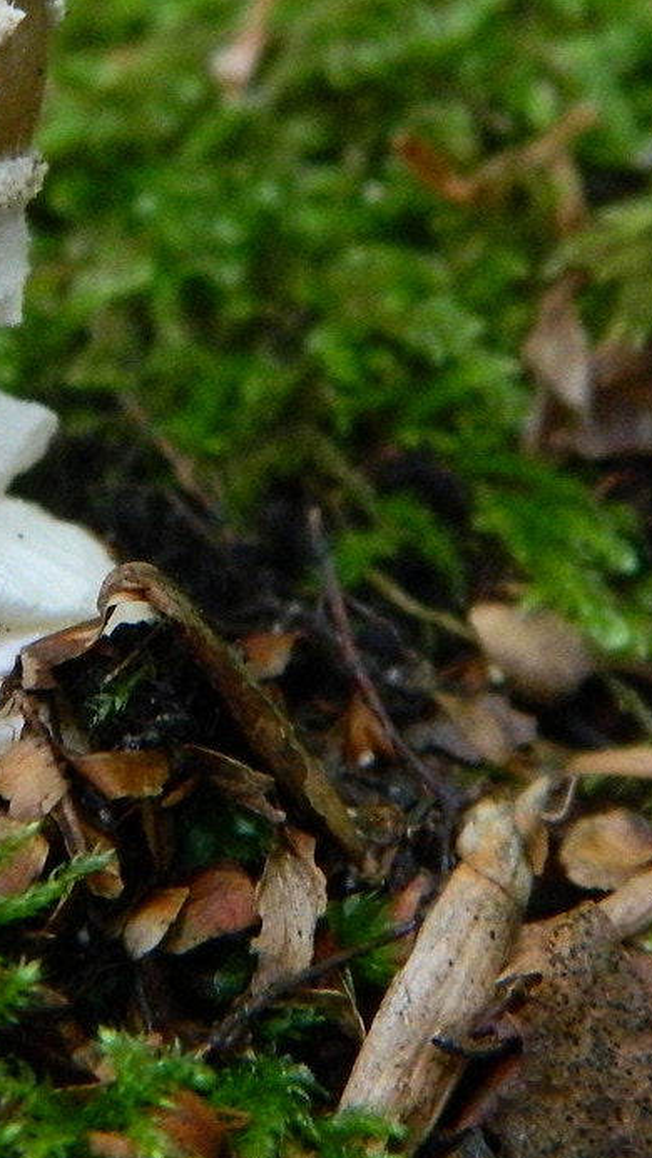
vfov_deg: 24.0
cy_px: 328
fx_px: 2704
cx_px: 114
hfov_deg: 13.7
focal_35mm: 88
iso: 400
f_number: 3.3
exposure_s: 1/25
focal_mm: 6.2
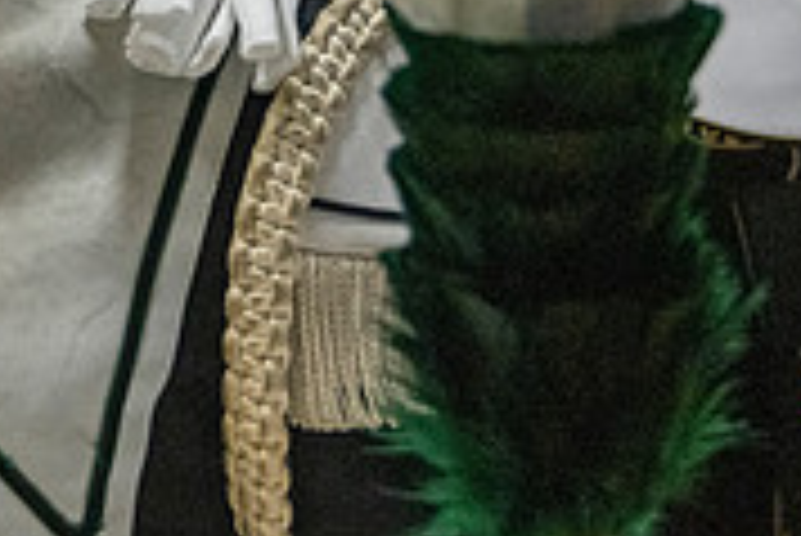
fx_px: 1737
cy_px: -318
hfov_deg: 23.9
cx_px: -130
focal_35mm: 78
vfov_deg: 15.8
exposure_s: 1/800
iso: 8000
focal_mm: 24
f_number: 4
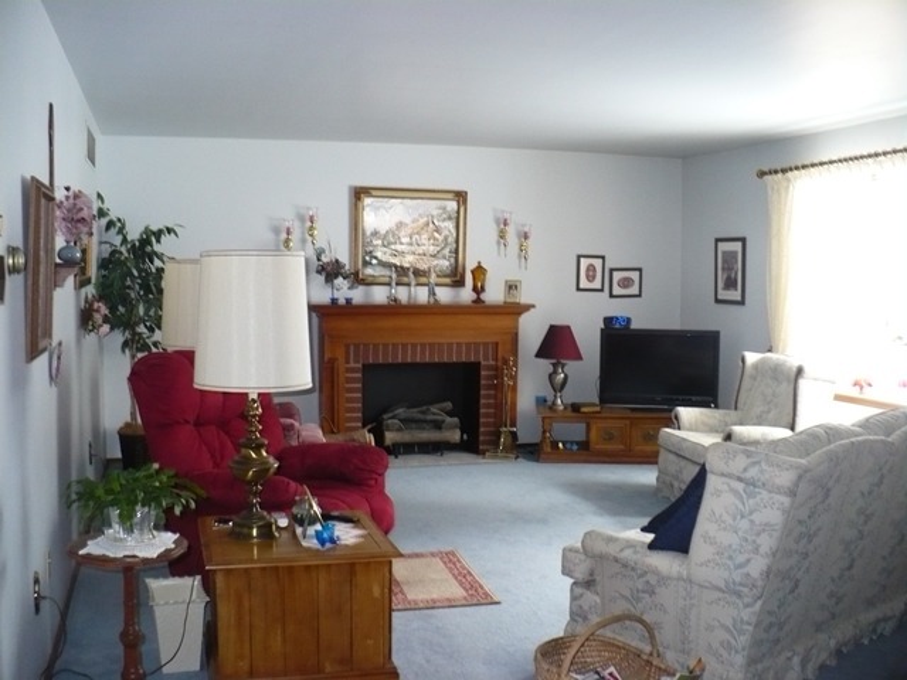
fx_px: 969
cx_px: 454
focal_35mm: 37
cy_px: 340
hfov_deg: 50.1
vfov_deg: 38.7
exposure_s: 1/30
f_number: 2.8
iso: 250
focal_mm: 6.1
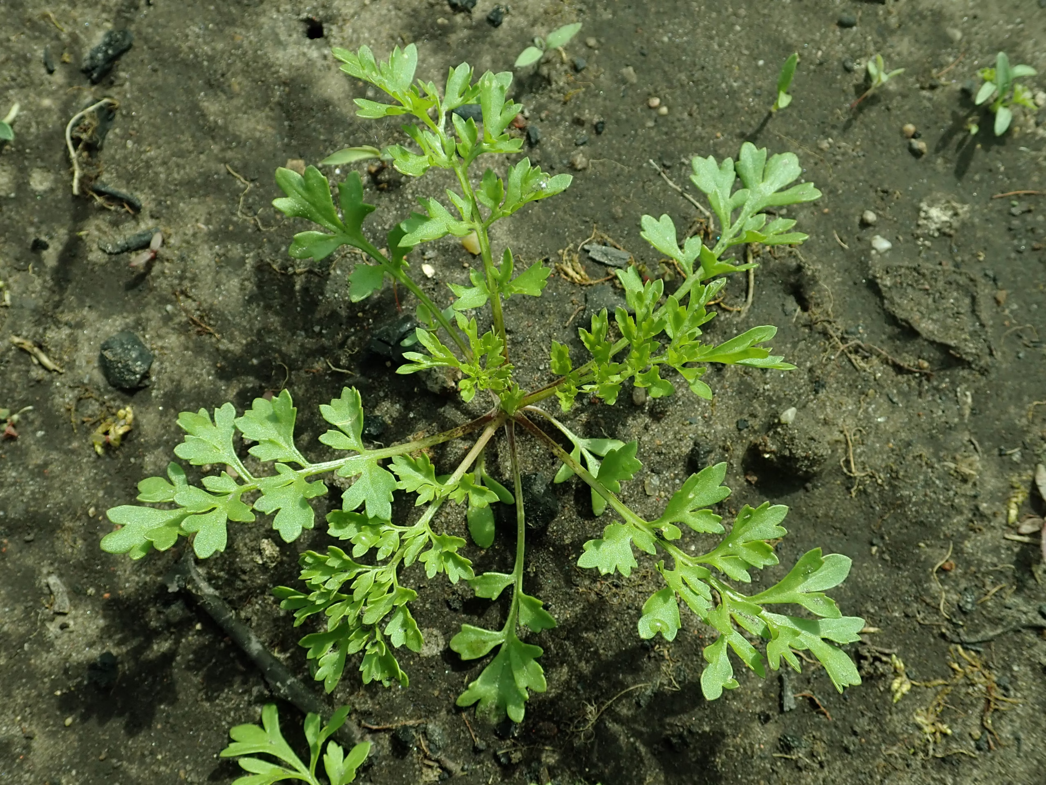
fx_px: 907
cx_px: 523
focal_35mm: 30
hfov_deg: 60.0
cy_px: 392
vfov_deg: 46.8
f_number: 3.2
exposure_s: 1/640
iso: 100
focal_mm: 5.5
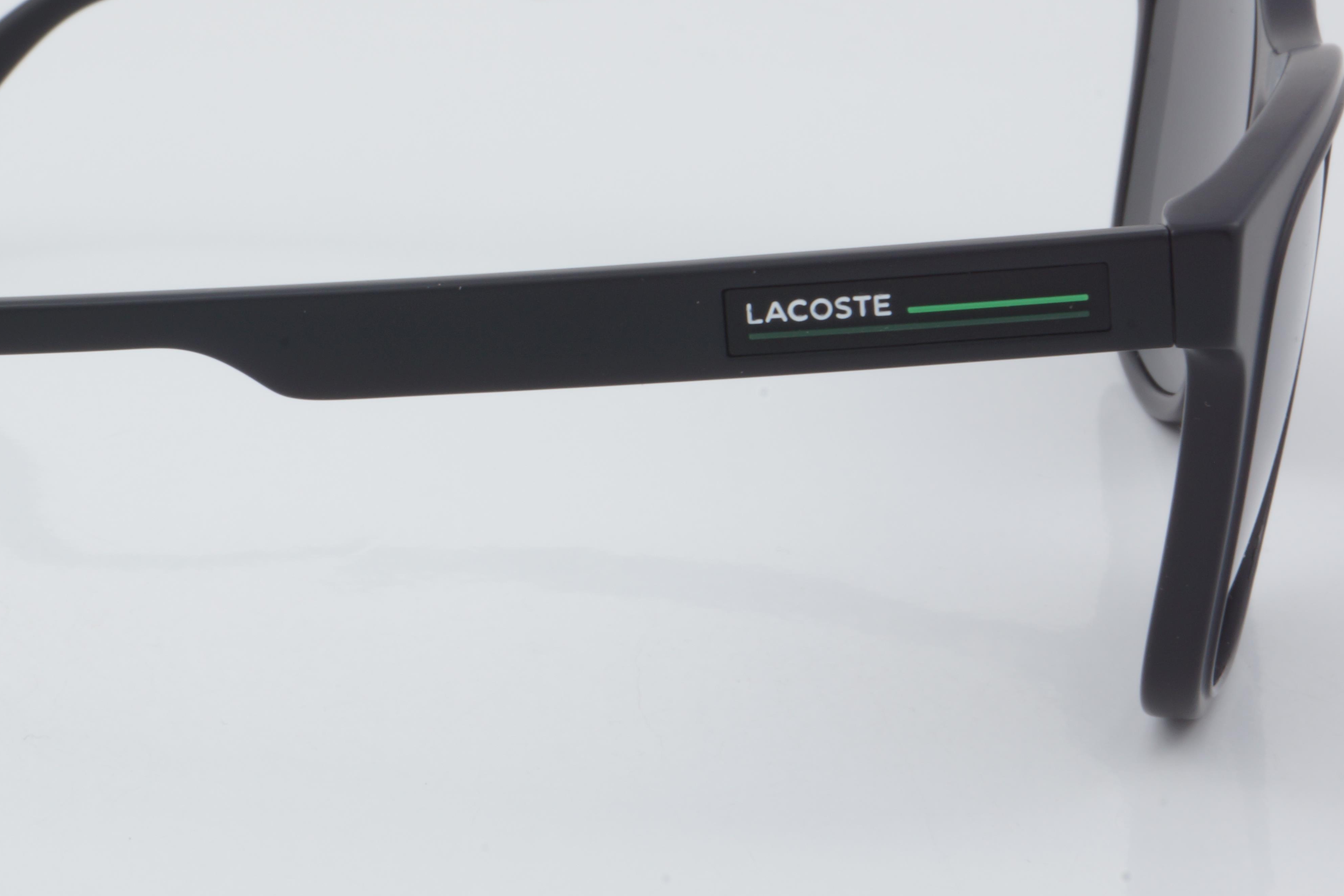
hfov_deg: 18.0
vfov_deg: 12.1
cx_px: 349
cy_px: 289
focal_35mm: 113
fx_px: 4218
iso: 100
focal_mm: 50
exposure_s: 1/3
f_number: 32
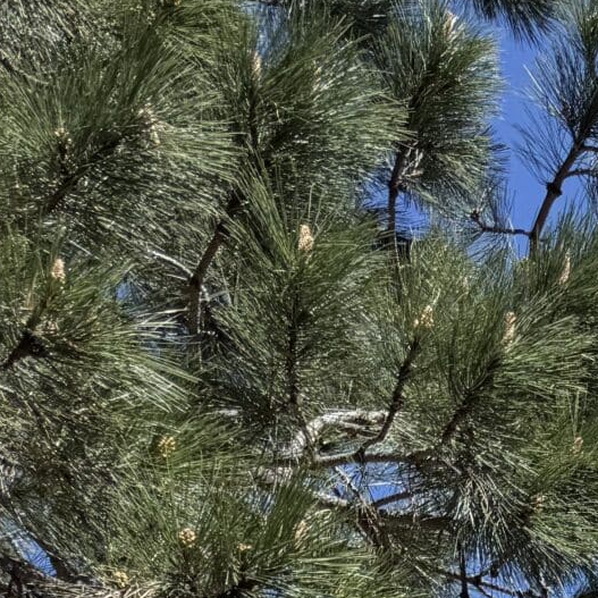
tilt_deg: +6.2
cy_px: 1448
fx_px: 2013
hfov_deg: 15.1
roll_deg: +0.6
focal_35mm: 103
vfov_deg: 12.8
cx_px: 1001
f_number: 1.78
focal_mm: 6.76
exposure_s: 1/3279
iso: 80
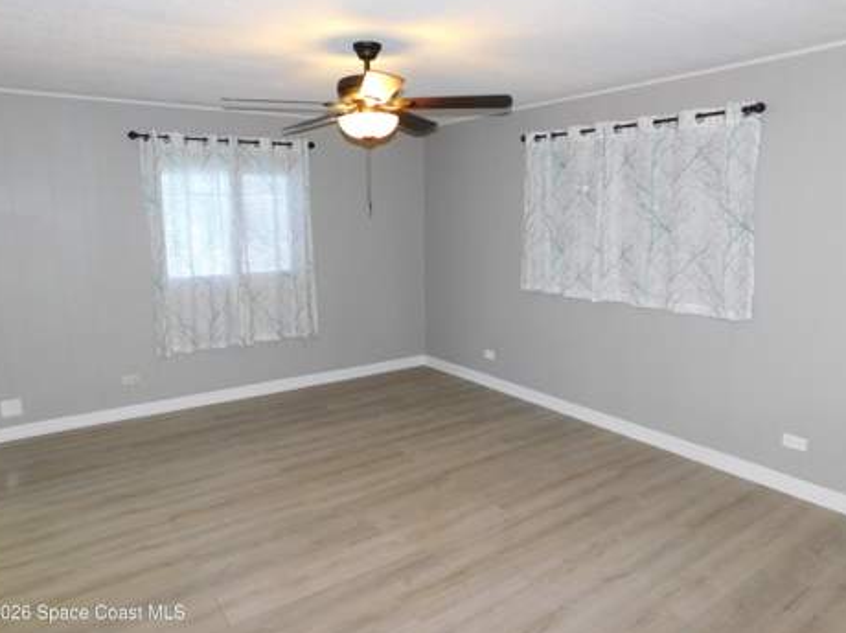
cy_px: 310
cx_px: 416
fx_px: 586
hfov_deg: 71.6
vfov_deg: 56.7
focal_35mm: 24
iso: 200
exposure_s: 1/30
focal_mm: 4
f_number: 3
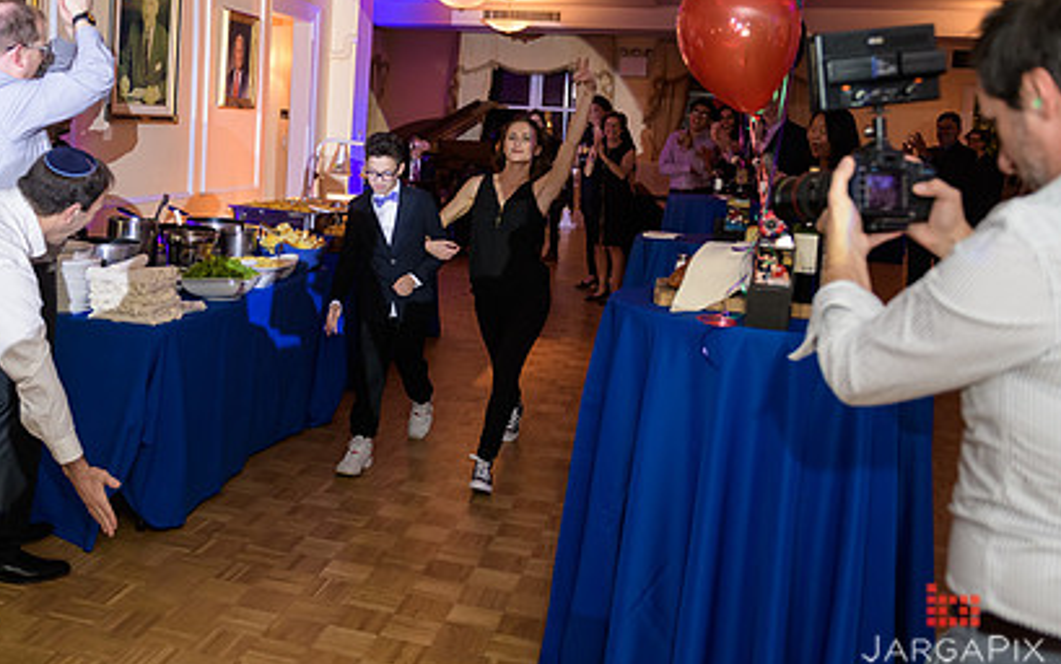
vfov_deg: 32.5
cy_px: 217
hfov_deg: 49.5
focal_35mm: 39
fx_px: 1128
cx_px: 358
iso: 800
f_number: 3.2
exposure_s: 1/125
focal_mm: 27
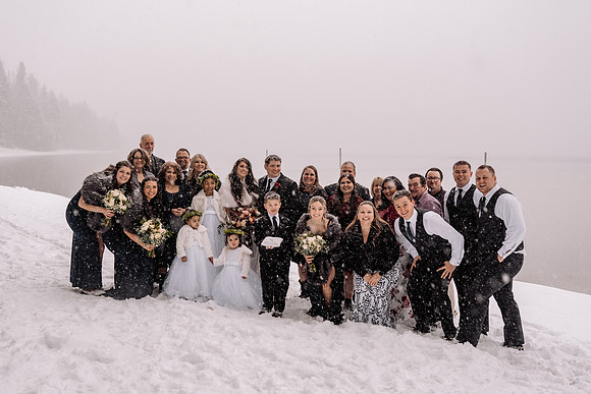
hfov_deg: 50.7
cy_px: 191
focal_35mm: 38
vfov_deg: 35.1
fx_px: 624
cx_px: 286
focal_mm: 35
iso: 1250
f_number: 5
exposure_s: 1/250
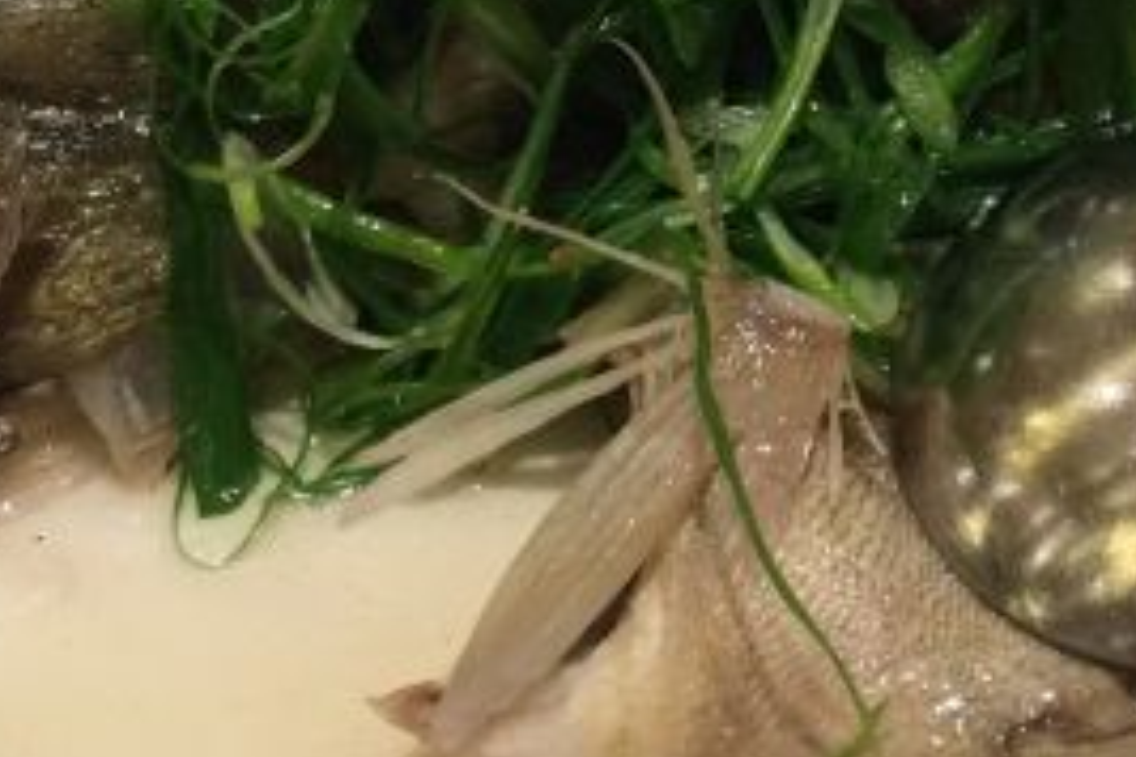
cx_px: 847
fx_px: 2493
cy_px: 2
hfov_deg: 25.4
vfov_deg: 16.9
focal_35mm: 79
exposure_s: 1/33
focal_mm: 4.15
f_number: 2.2
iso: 40
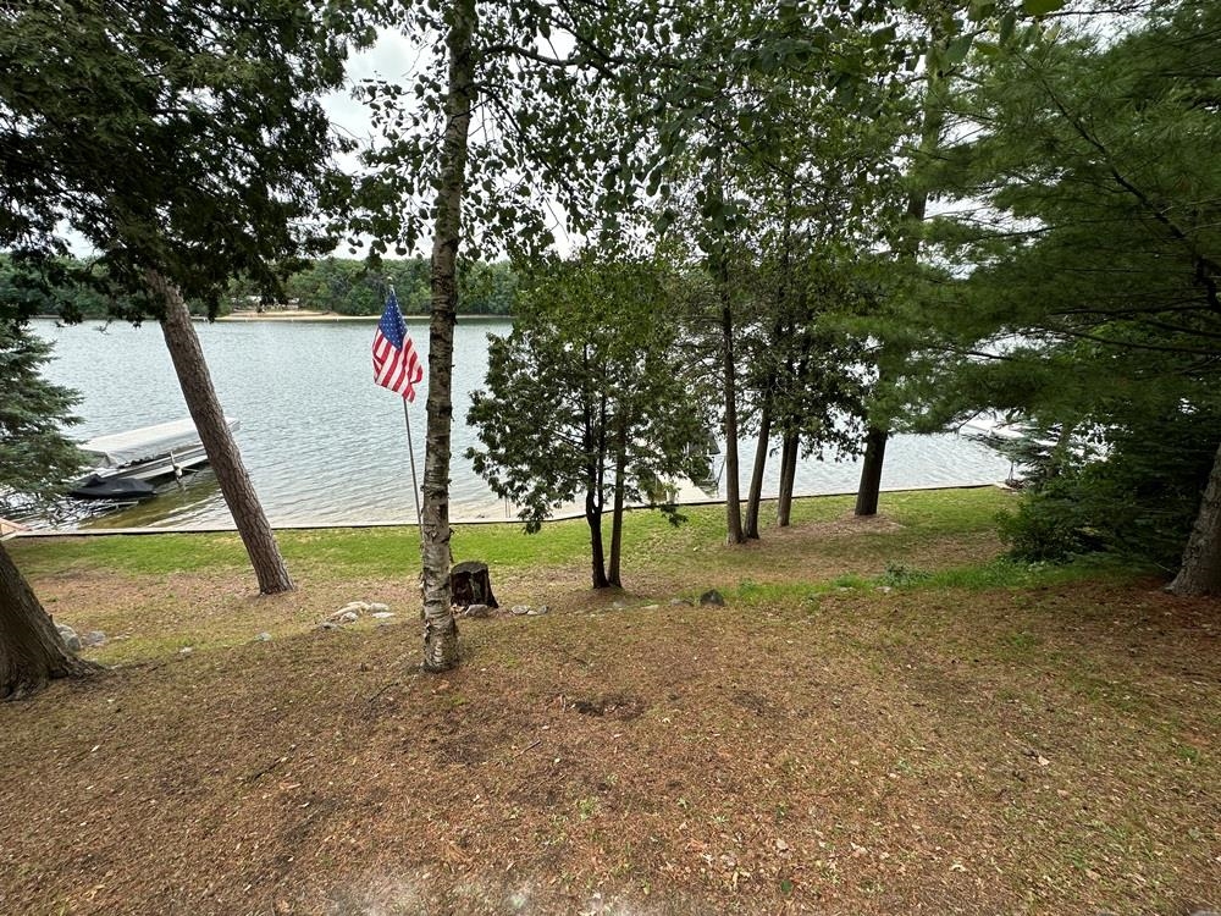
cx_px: 610
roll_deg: +0.4
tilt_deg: -16.3
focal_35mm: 14
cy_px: 458
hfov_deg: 102.1
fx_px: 494
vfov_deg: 85.7
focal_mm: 2.22
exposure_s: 1/437
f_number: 2.2
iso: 40
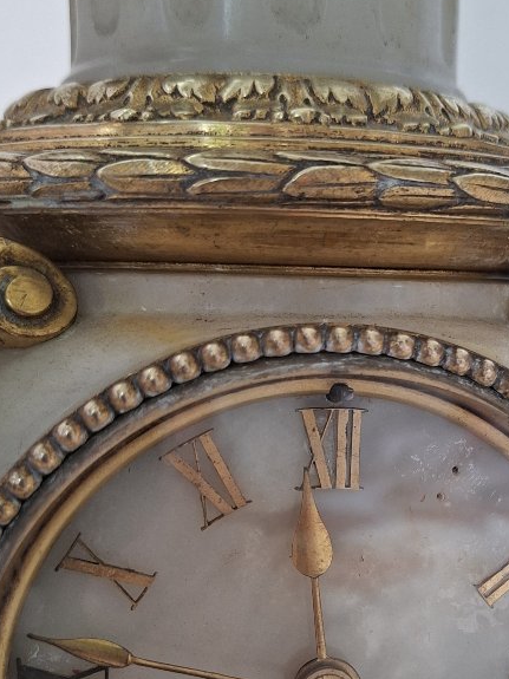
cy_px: 502
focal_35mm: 48
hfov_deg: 29.6
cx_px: 404
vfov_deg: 38.7
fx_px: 941
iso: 200
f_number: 1.8
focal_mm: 5.54
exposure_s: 1/100
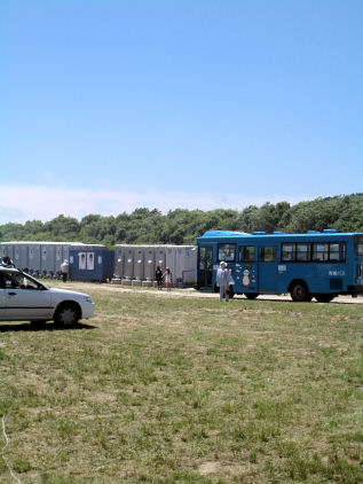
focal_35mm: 62
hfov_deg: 23.7
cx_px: 182
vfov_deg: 31.2
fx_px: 866
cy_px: 242
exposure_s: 1/400
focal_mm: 10.2
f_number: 5.6
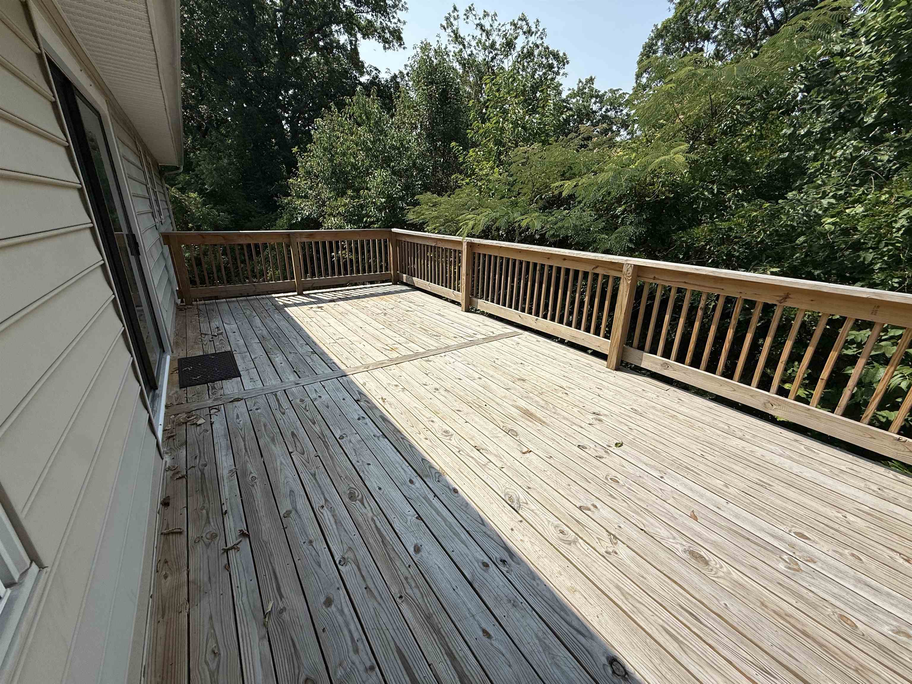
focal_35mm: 14
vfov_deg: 85.7
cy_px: 342
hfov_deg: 102.1
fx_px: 369
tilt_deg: -18.3
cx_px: 456
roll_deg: -1.9
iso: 50
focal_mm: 2.22
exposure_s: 1/3125
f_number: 2.2
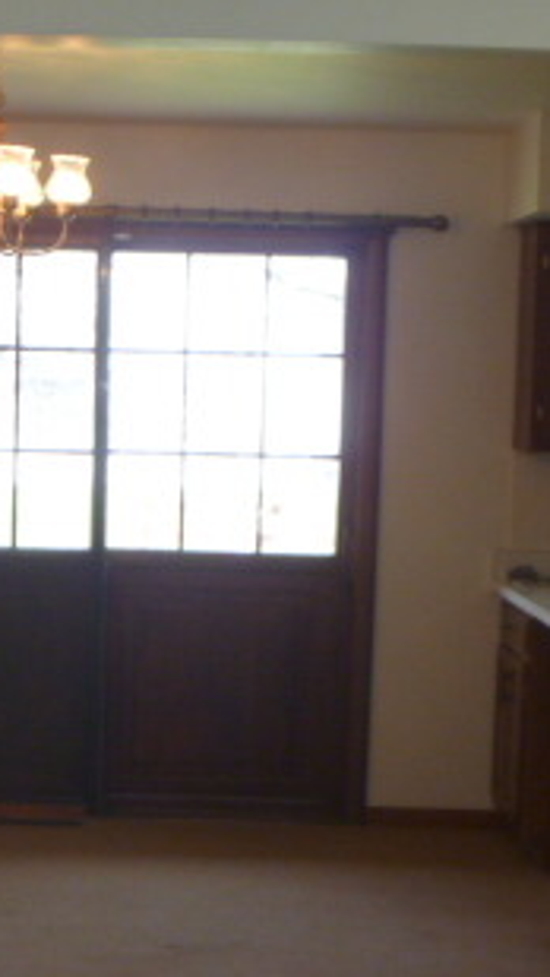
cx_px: 82
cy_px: 648
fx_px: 2047
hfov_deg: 15.2
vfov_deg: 26.7
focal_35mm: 79
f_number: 3.5
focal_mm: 6.3
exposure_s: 1/30
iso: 125
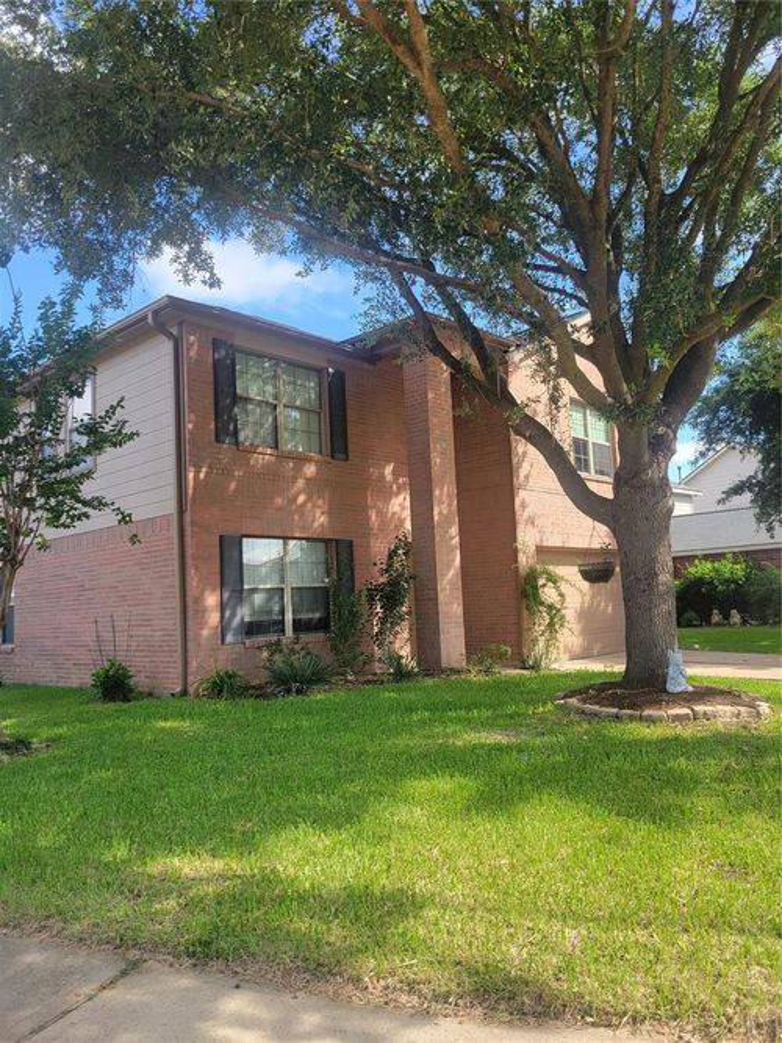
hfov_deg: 53.0
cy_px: 522
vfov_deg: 67.3
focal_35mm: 26
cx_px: 391
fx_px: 783
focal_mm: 5.4
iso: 40
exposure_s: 1/652
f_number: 1.8
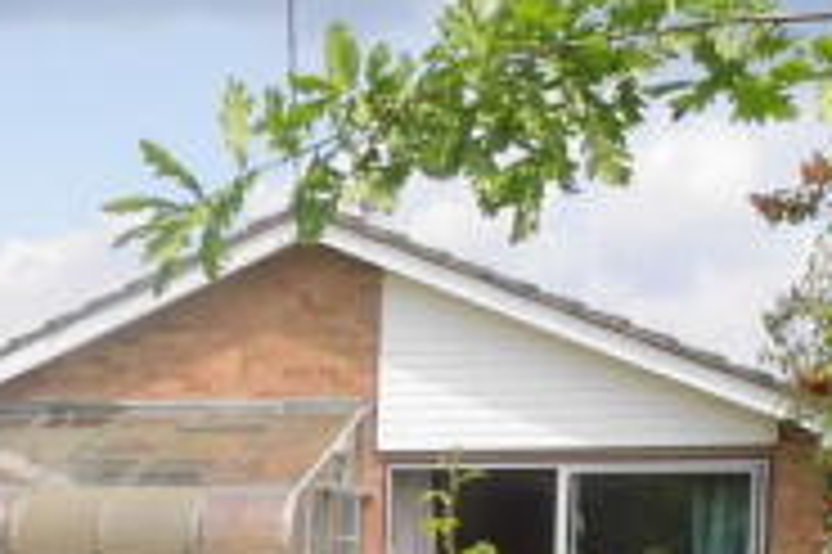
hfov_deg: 23.9
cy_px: 763
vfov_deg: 15.6
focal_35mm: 82
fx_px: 1893
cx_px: 47
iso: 100
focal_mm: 4.5
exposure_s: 1/125
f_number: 8.9
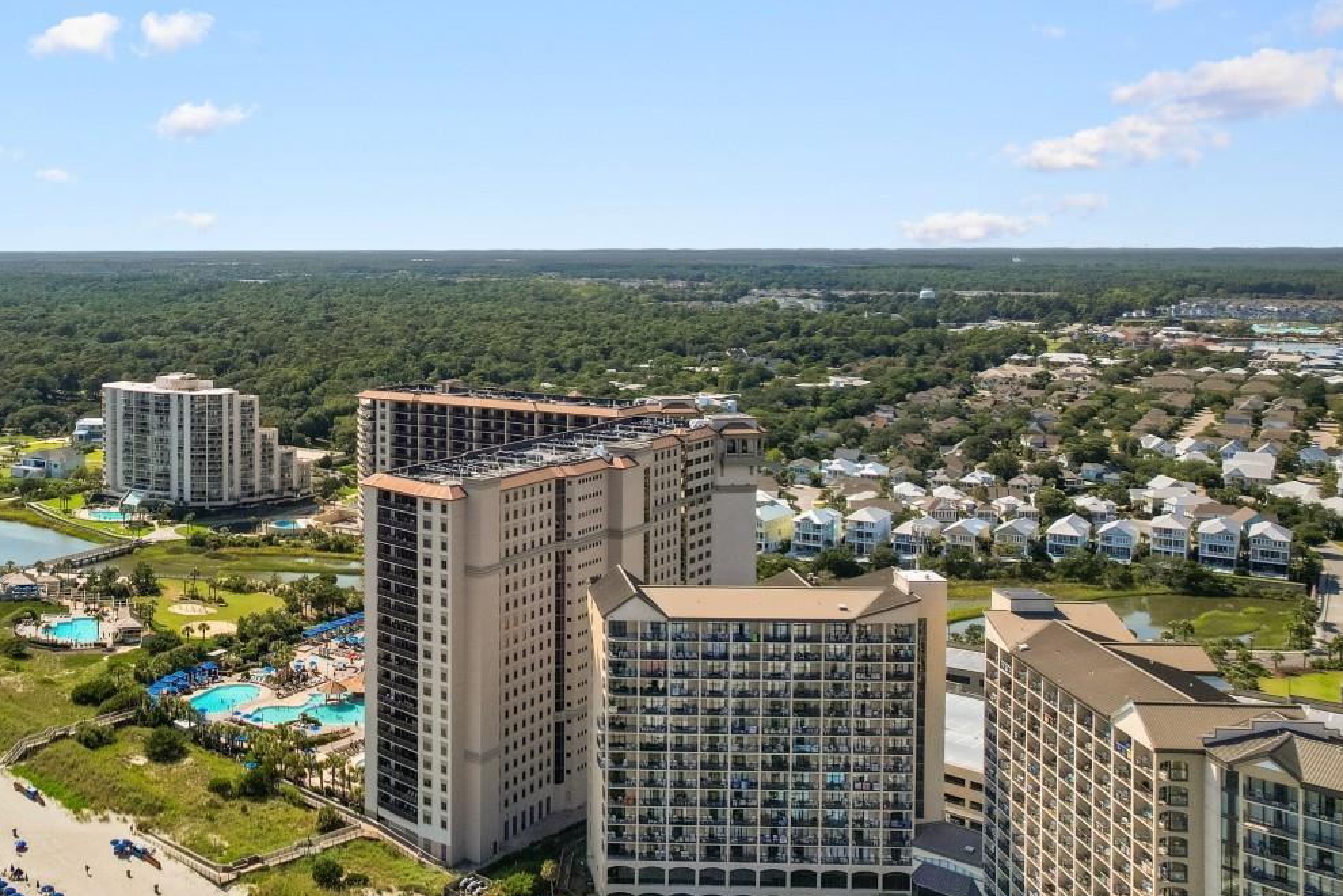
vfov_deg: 36.2
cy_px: 254
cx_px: 297
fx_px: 1343
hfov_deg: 50.4
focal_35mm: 36
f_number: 2.8
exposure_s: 1/500
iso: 110
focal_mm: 8.38
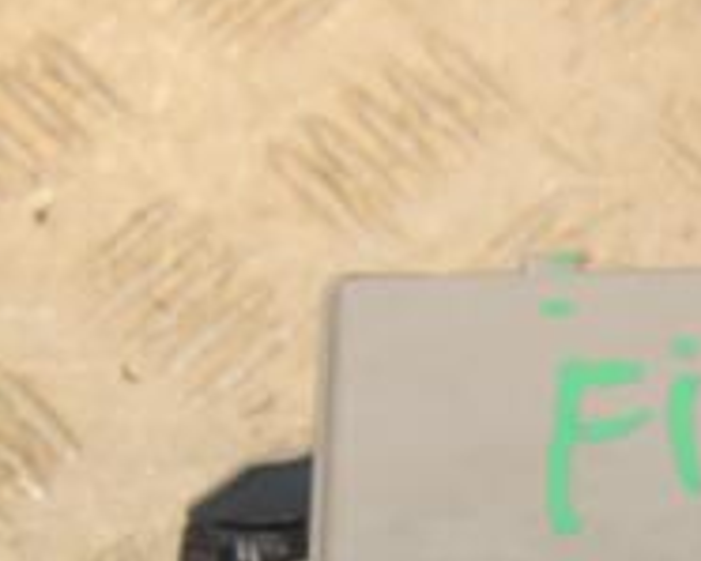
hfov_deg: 9.9
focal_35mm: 191
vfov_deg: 8.0
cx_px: 946
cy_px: 715
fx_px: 3965
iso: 800
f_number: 7.1
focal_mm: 42
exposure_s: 1/200
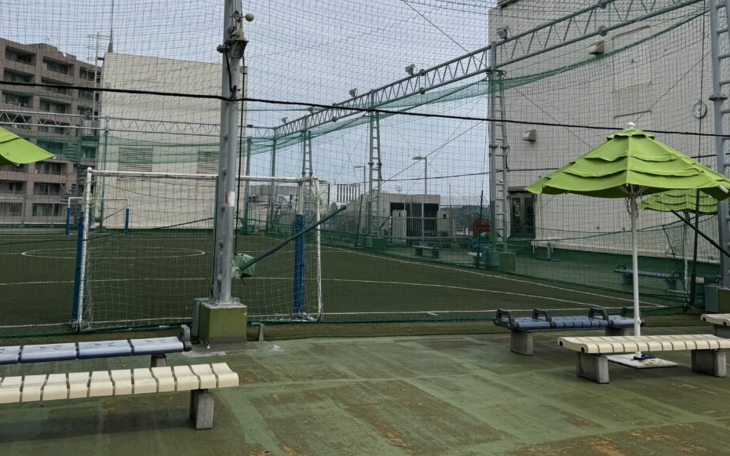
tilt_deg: +4.2
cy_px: 129
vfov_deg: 35.7
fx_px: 696
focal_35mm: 35
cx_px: 348
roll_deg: +0.1
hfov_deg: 55.3
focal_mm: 6.76
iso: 80
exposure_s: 1/7937
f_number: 1.78
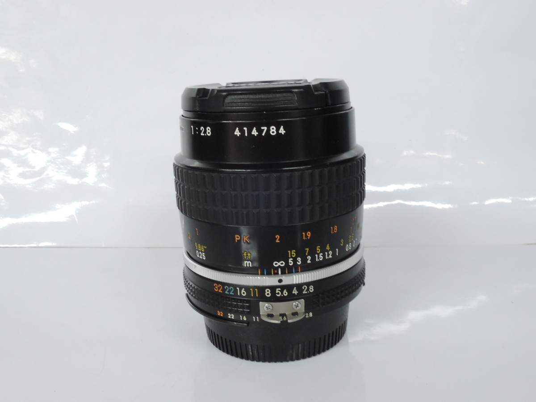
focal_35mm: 35
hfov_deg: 52.6
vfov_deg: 40.7
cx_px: 268
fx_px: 542
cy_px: 201
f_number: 8
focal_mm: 7.5
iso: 800
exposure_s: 1/20
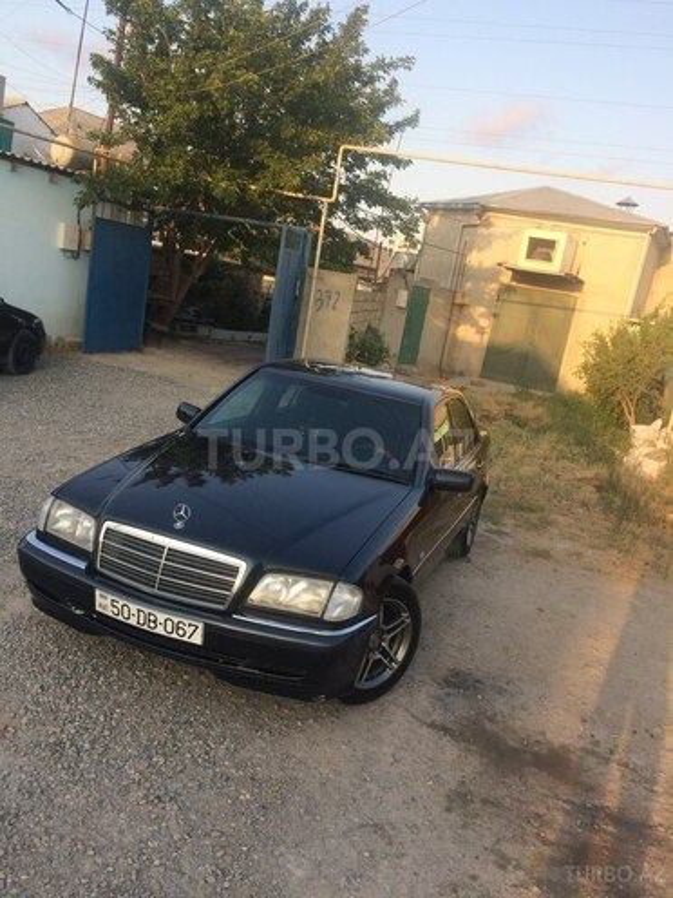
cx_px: 336
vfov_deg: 61.7
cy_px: 449
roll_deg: -10.7
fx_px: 752
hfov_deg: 48.2
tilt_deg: -12.1
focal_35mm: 29
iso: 32
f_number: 2.2
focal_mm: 4.15
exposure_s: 1/441
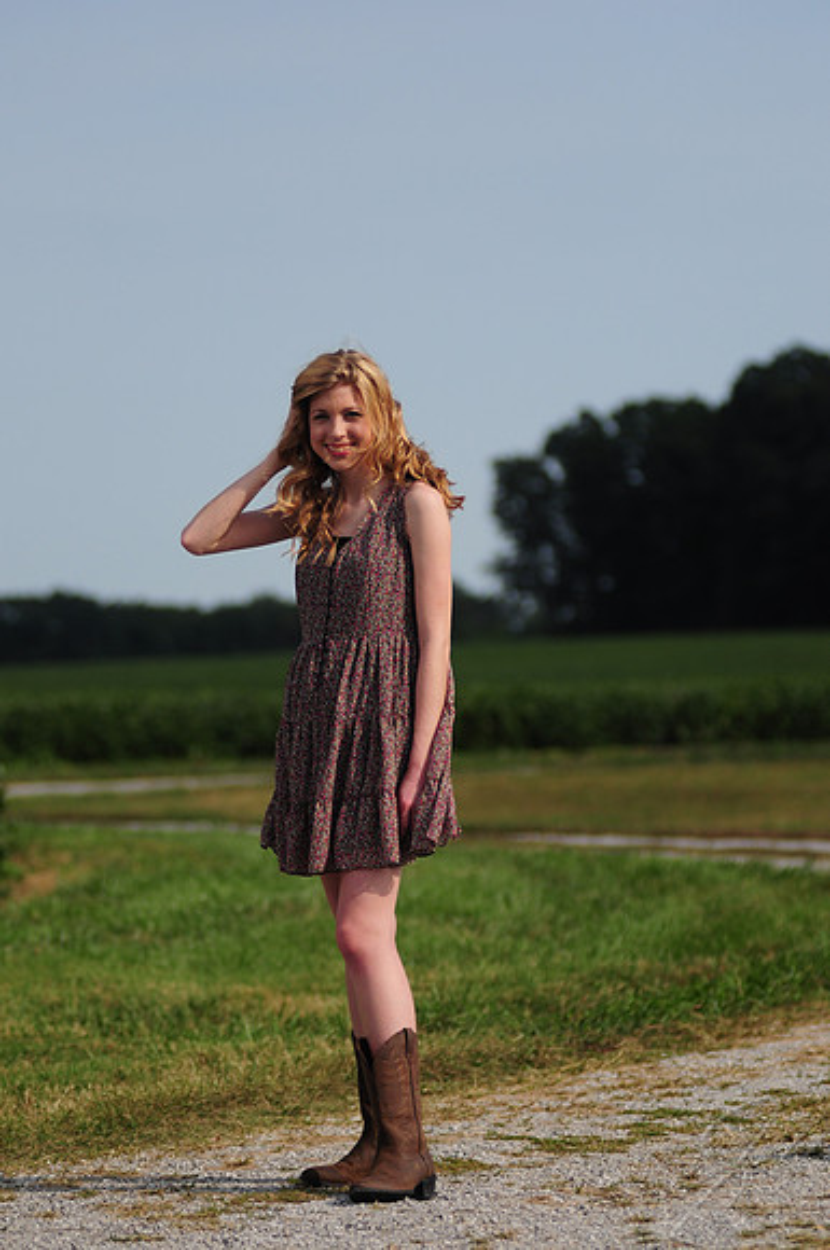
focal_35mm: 168
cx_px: 415
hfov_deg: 8.1
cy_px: 625
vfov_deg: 12.2
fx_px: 5827
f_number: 2.8
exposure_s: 1/1600
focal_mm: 112
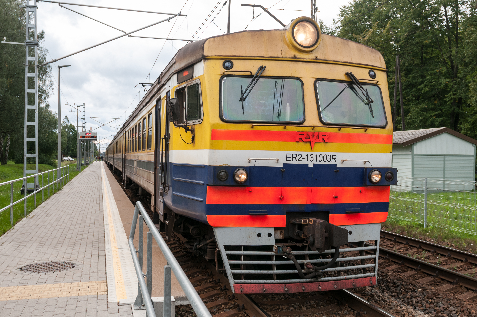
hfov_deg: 53.2
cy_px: 158
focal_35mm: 36
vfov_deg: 36.8
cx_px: 238
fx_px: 476
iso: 200
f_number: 6.3
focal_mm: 24
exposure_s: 1/160
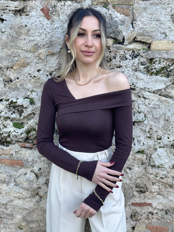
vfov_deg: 39.7
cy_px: 116
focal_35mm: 48
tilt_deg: -8.3
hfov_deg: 30.3
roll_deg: -1.6
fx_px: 322
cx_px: 87
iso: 80
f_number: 1.78
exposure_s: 1/249
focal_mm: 6.86
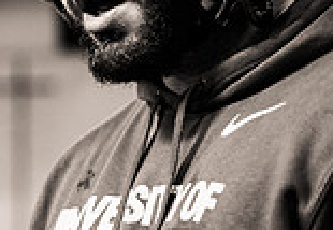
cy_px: 51
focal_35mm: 214
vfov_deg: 6.6
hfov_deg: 9.2
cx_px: -178
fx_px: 2001
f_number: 1.8
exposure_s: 1/640
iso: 2500
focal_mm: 50
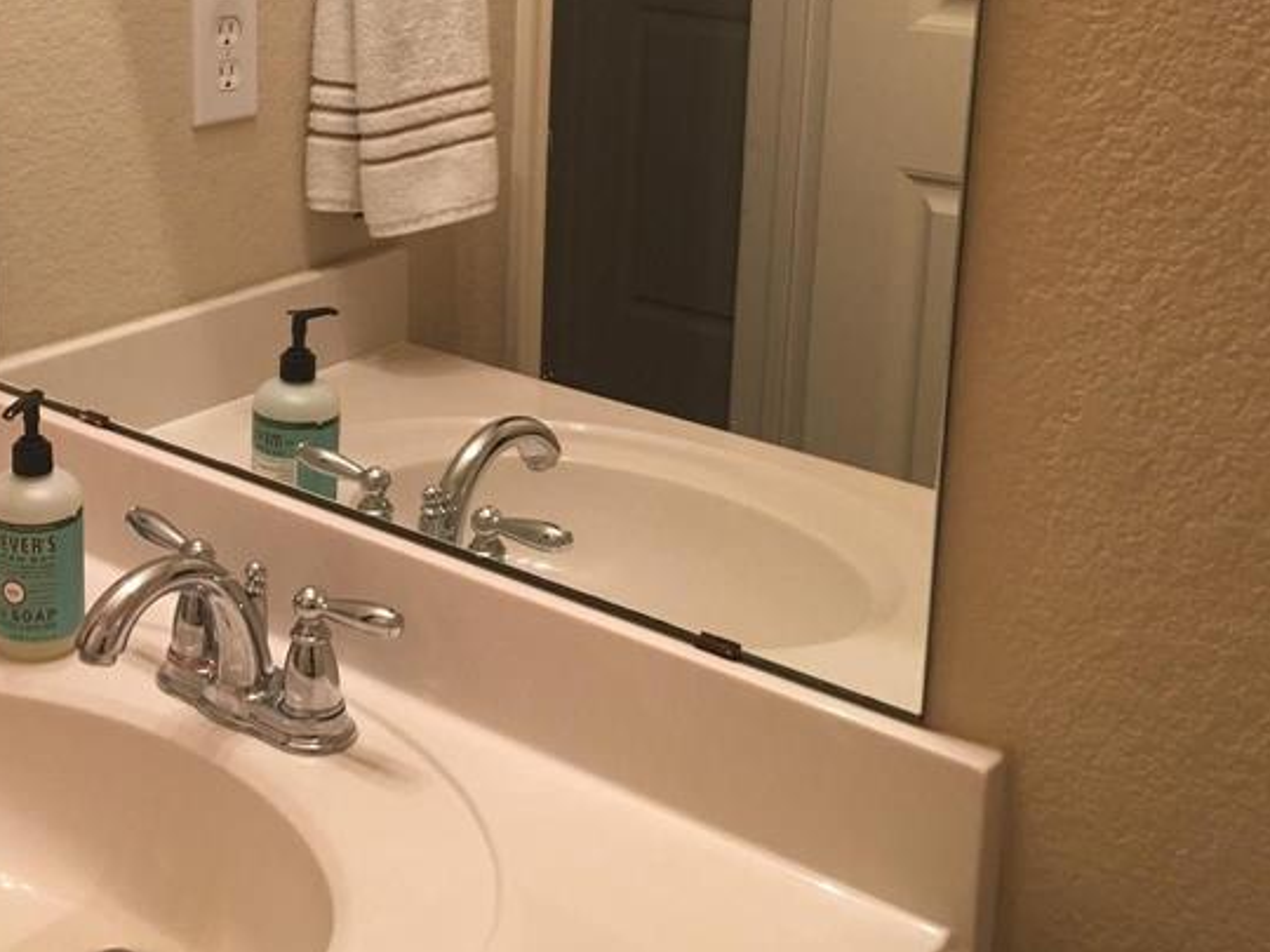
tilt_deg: -13.3
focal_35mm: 55
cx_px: 235
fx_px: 2018
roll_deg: +0.2
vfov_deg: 26.1
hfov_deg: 33.8
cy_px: 209
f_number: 2.2
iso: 50
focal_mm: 4.15
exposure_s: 1/15
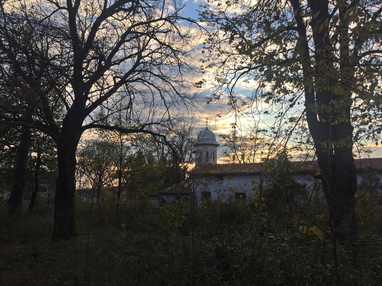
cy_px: 143
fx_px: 320
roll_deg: -1.7
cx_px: 191
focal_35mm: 29
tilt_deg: +8.5
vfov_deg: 48.2
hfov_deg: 61.7
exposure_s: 1/791
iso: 32
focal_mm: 4.15
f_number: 2.2
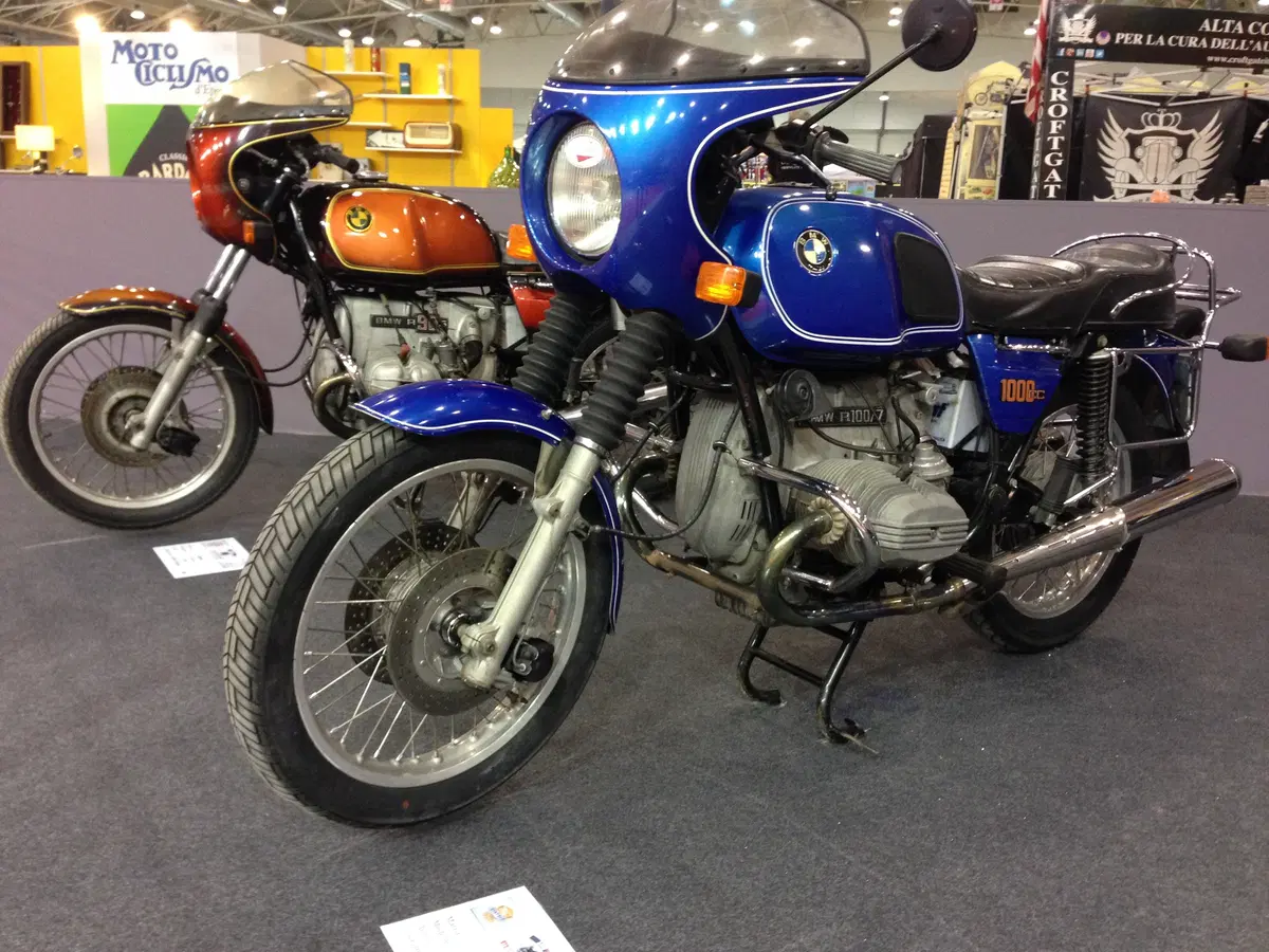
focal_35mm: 33
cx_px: 634
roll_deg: -1.2
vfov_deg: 42.9
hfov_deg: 55.4
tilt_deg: -14.6
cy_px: 476
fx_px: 1210
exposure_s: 1/20
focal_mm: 4.12
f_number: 2.4
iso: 200
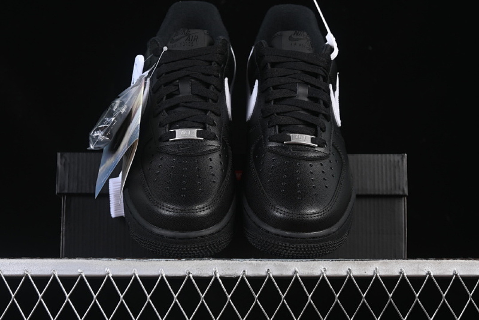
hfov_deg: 27.0
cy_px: 160
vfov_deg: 18.2
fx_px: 998
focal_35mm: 75
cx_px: 240
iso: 160
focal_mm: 50
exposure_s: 1/60
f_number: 6.3
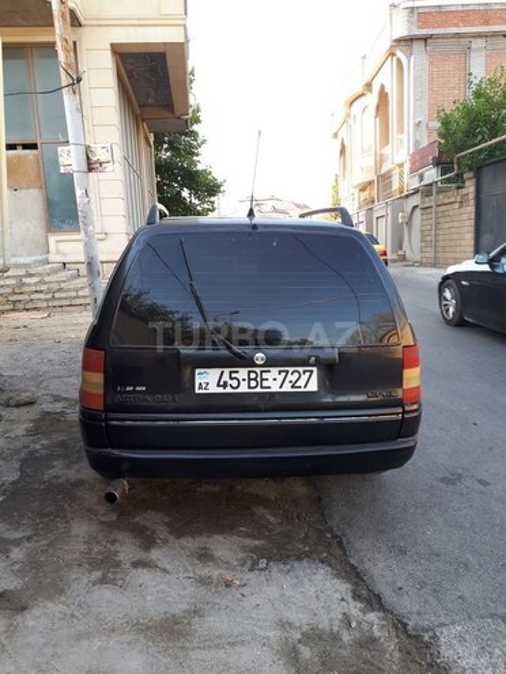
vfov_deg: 65.3
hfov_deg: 51.4
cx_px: 253
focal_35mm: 27
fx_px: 526
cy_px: 337
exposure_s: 1/106
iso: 40
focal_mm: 3.6
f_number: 1.9
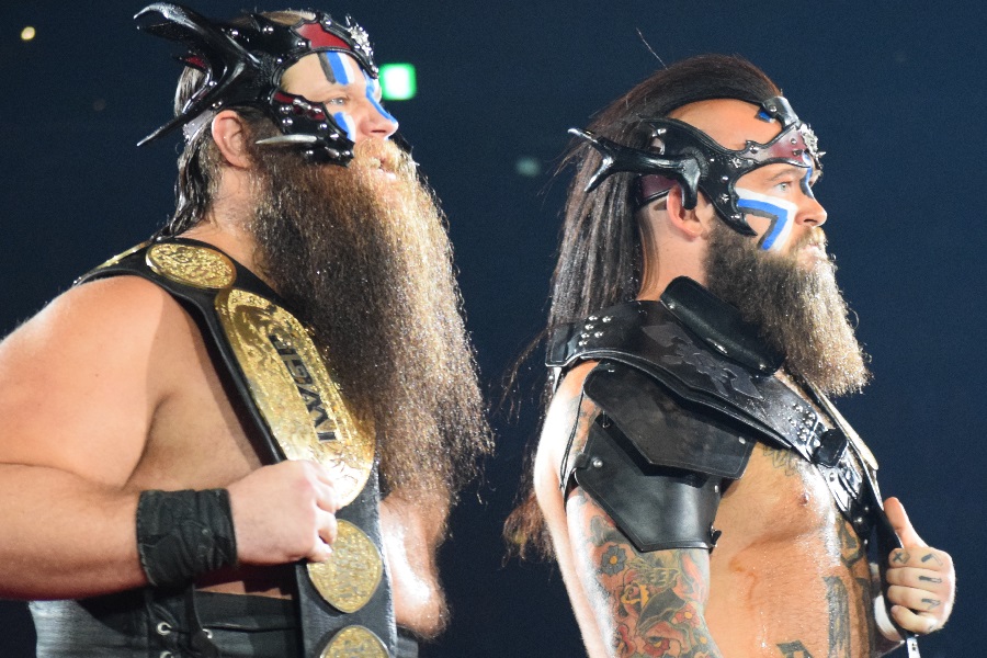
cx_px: 494
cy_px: 329
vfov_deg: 12.7
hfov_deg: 18.9
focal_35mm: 108
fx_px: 2961
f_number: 4.2
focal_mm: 72
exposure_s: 1/250
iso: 3200
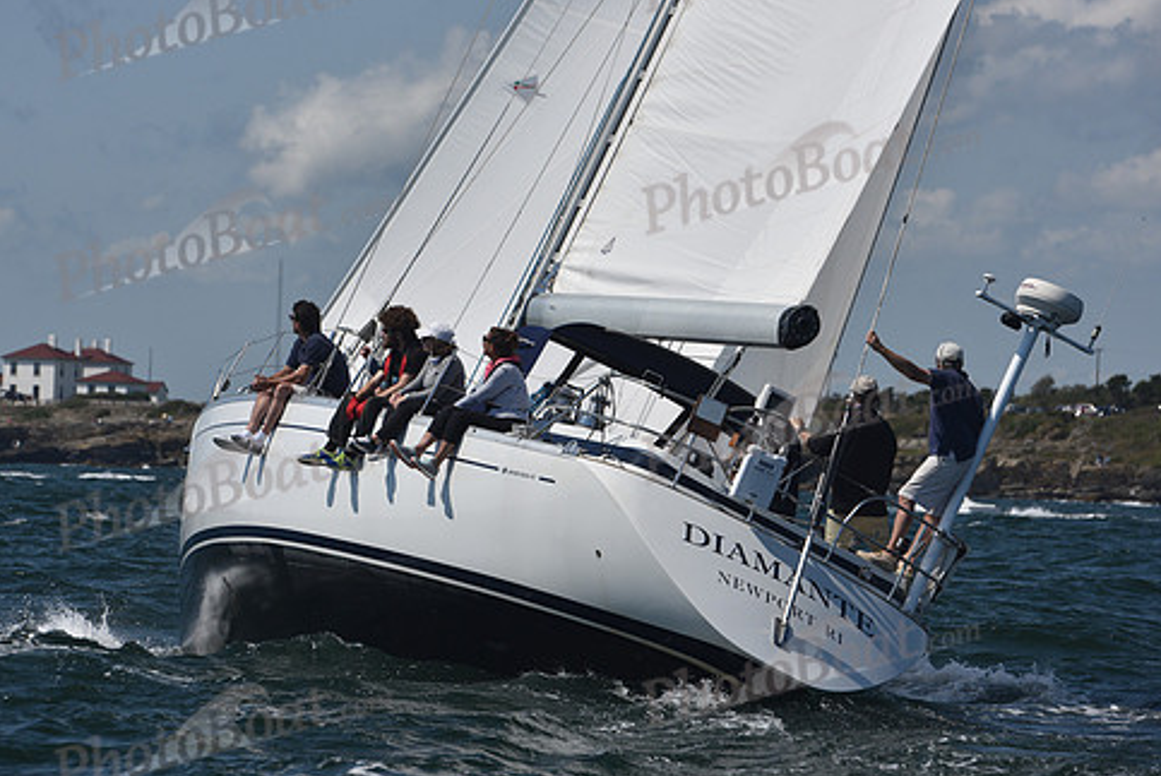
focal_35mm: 222
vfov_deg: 6.2
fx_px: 7166
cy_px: 330
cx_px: 519
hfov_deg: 9.3
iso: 250
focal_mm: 185
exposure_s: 1/1000
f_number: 8
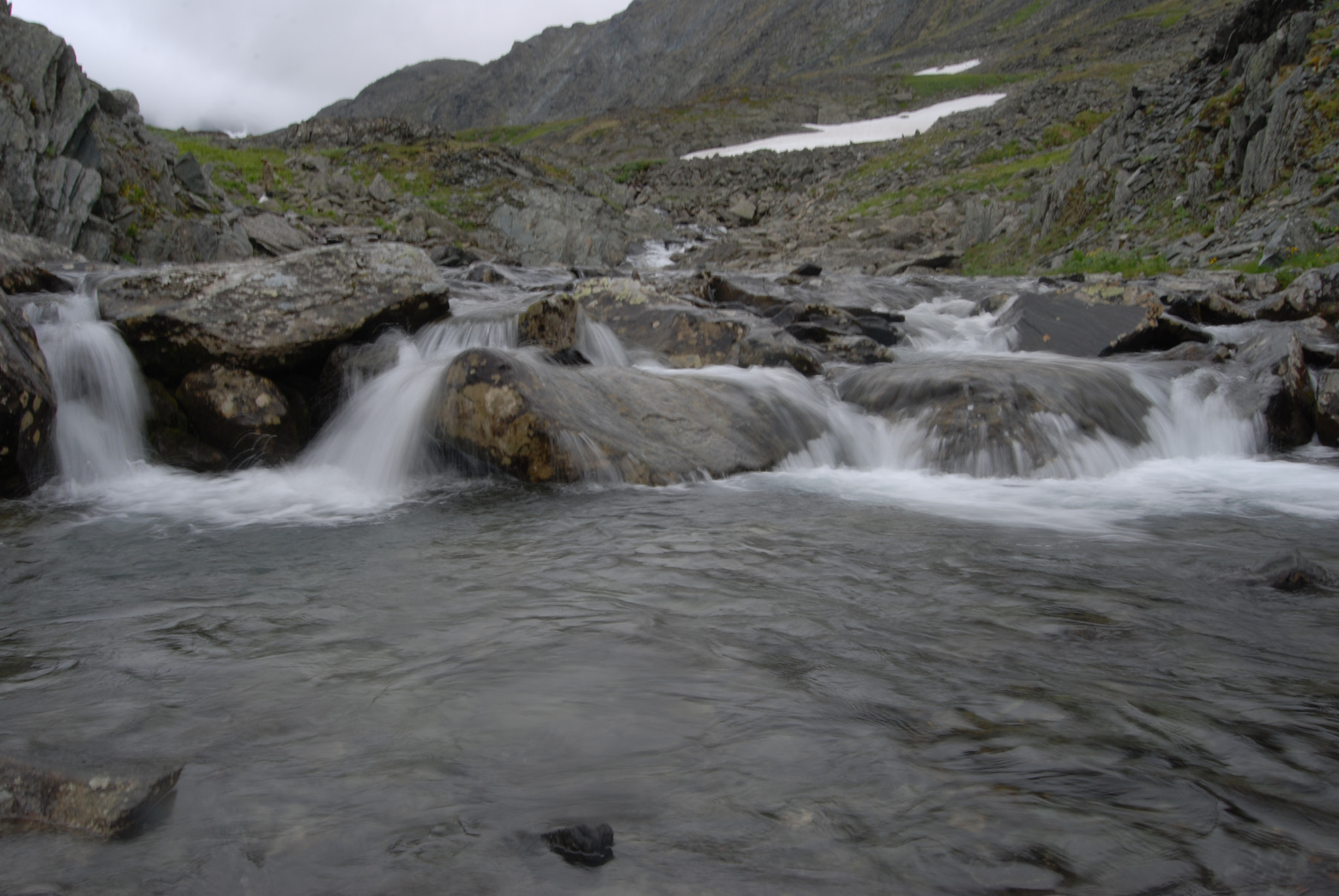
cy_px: 448
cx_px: 670
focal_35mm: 28
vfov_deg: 45.8
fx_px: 1061
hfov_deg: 64.5
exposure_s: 1/6
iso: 100
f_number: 22
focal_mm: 19
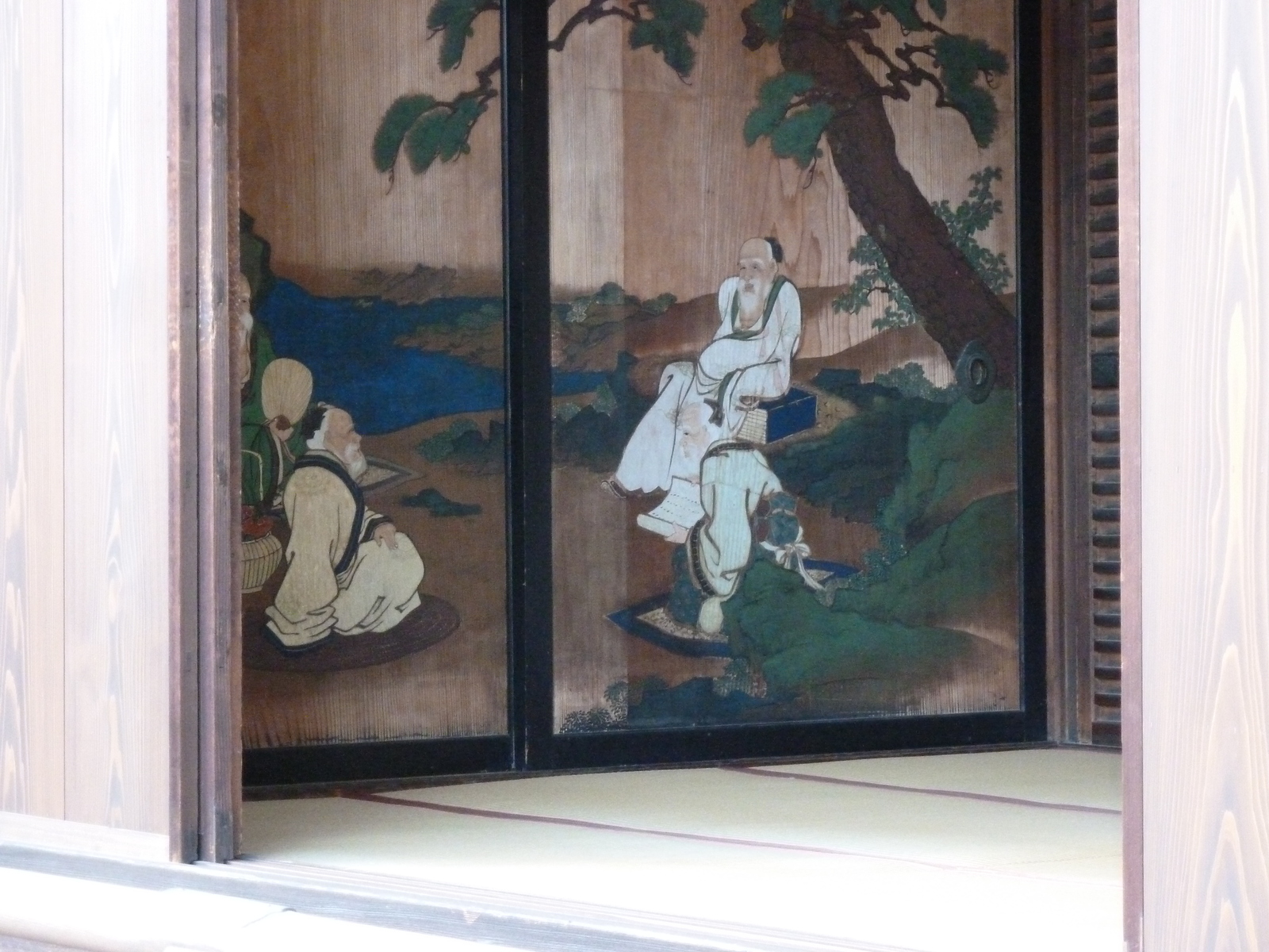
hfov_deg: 16.6
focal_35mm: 119
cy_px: 476
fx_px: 4362
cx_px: 634
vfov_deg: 12.5
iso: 800
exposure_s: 1/40
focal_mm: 19.5
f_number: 4.4
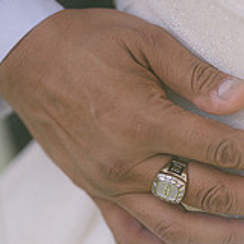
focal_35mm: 119
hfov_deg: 14.6
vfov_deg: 14.6
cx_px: 167
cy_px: 179
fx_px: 949
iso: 200
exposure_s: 1/1250
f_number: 1.8
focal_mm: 50
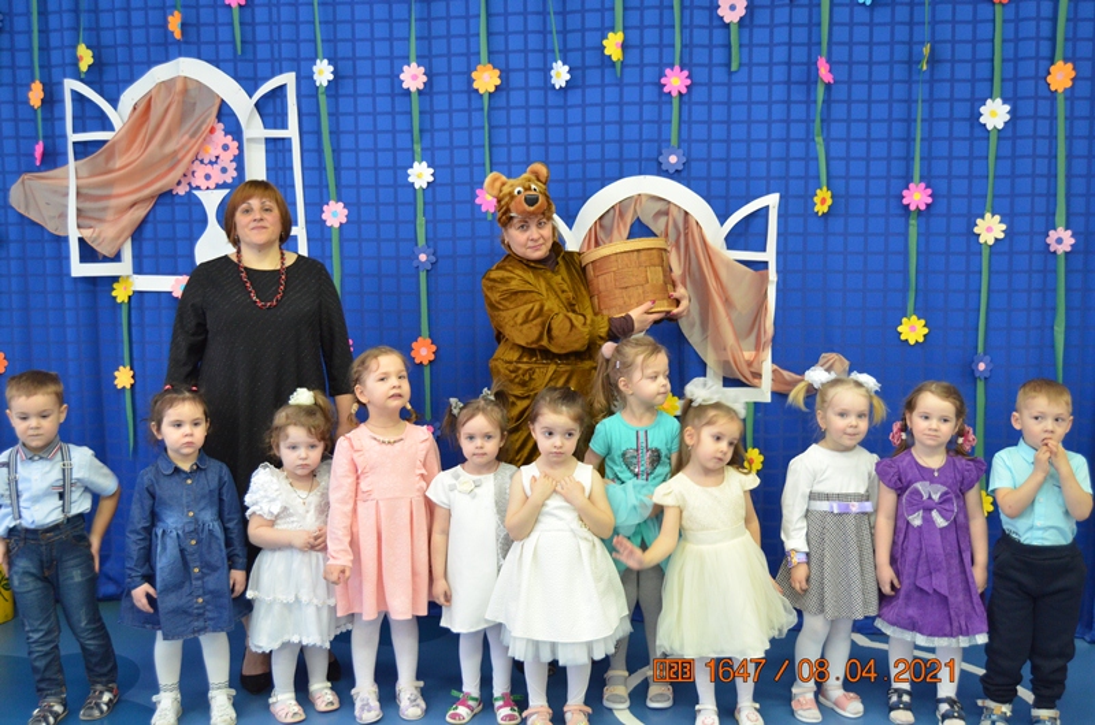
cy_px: 362
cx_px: 548
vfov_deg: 38.2
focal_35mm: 34
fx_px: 1047
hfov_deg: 55.2
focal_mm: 23
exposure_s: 1/30
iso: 1100
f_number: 3.8
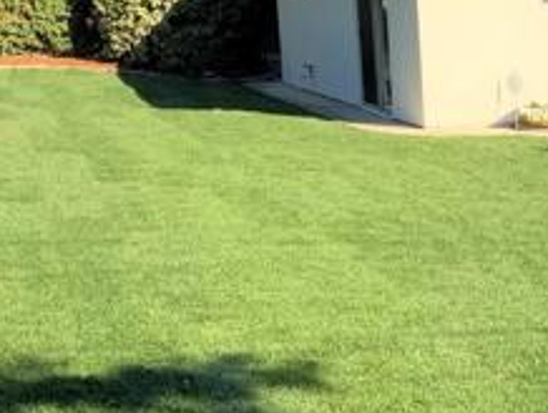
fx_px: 1347
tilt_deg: -11.6
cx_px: 724
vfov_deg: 17.4
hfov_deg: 20.8
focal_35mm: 85
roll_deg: +0.2
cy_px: 222
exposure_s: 1/1015
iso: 16
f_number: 1.8
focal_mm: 3
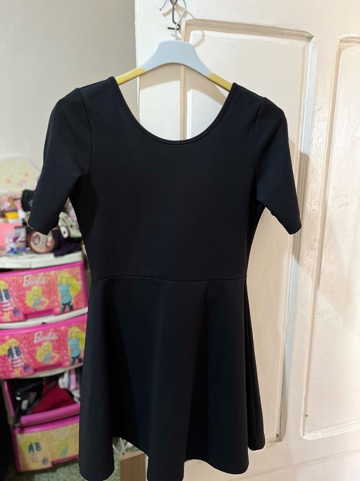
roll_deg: -0.4
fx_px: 361
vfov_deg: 67.3
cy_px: 240
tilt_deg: -14.2
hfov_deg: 53.1
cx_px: 180
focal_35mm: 26
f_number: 1.6
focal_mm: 5.1
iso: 500
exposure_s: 1/50
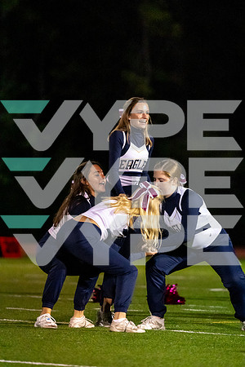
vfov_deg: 4.8
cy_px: 184
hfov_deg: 3.2
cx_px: 122
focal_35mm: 430
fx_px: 4389
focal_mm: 430
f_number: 6.3
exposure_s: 1/1600
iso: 16000
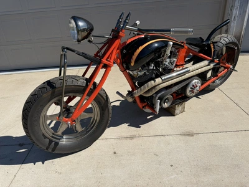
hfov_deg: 71.6
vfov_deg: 56.8
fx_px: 173
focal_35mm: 24
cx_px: 124
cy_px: 94
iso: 80
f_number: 1.78
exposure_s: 1/5319
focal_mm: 6.76
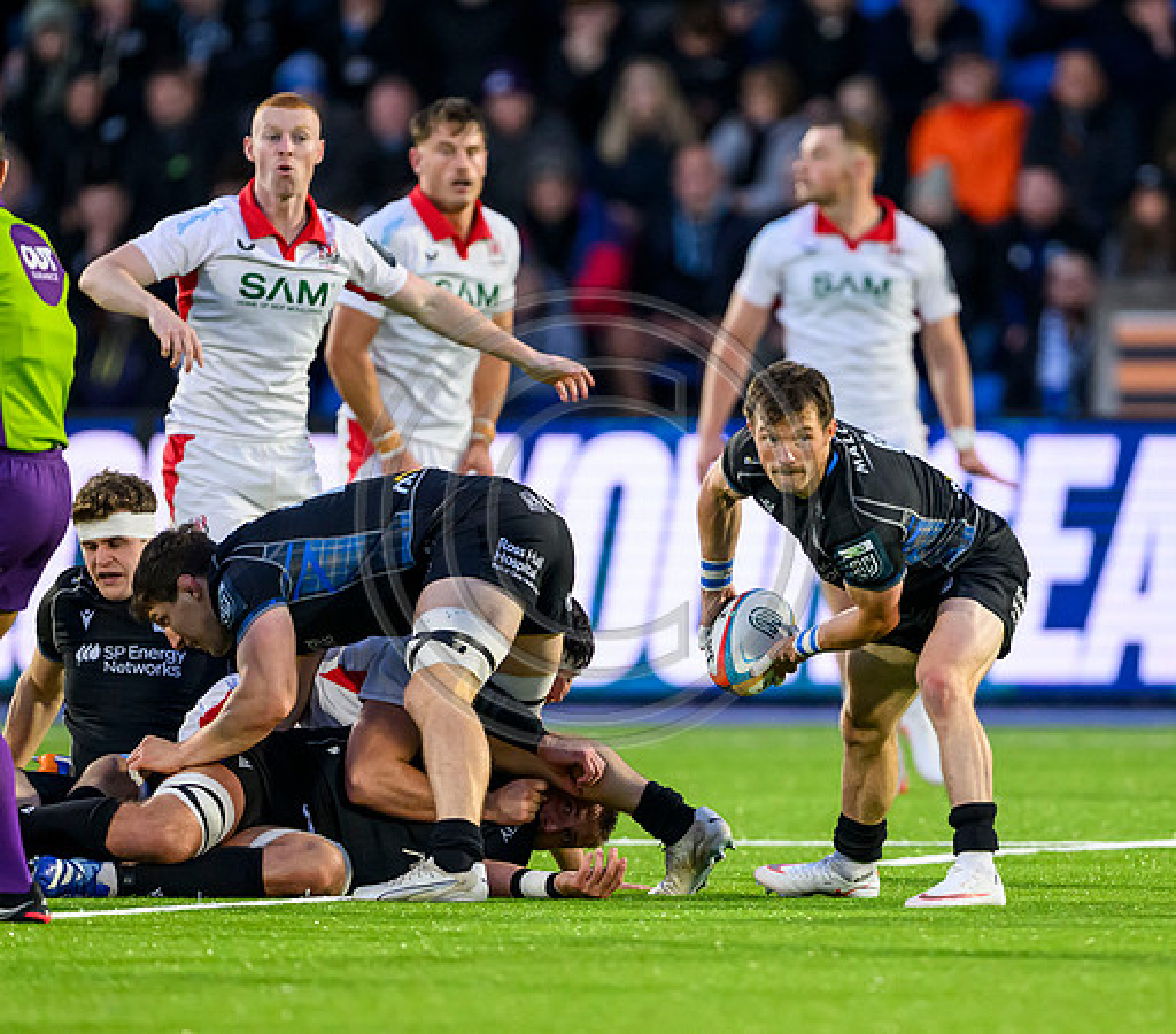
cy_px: 636
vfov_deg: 2.4
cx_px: 803
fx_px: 24189
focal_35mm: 669
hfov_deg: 2.8
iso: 4000
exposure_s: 1/2000
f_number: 3.2
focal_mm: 400
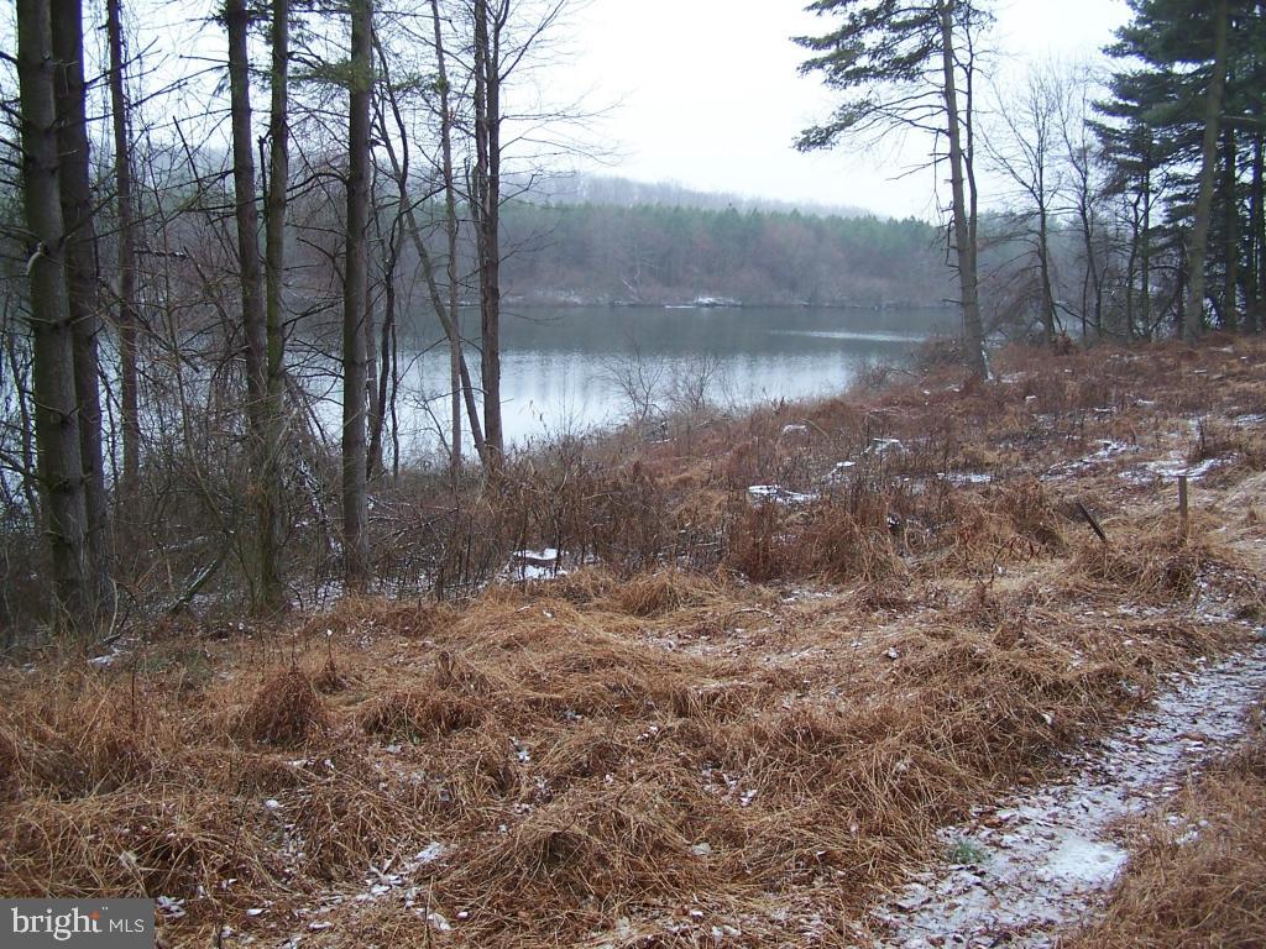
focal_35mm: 38
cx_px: 633
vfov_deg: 37.7
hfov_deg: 49.0
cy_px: 474
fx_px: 1390
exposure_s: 1/125
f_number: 2.8
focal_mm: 6.3
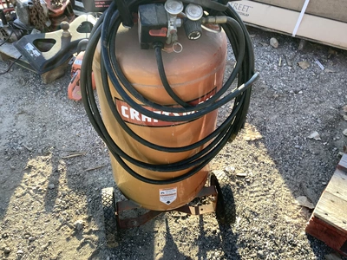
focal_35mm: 31
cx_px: 174
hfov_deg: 58.4
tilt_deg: -40.3
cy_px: 130
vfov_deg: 45.4
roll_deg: +2.4
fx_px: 311
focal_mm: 3.3
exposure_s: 1/144
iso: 25
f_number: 2.4
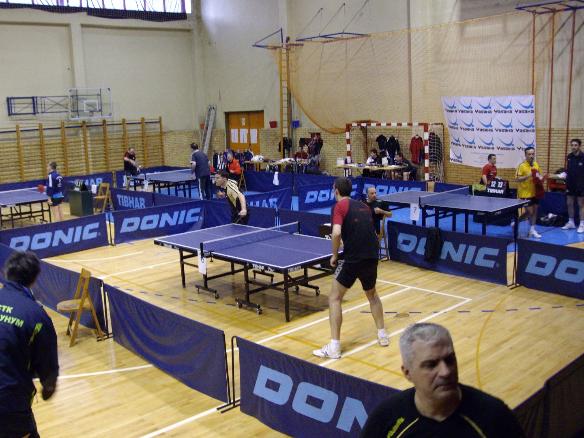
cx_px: 292
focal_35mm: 36
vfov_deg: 39.7
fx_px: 607
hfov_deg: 51.4
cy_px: 219
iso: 320
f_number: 2.7
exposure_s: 1/50
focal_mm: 6
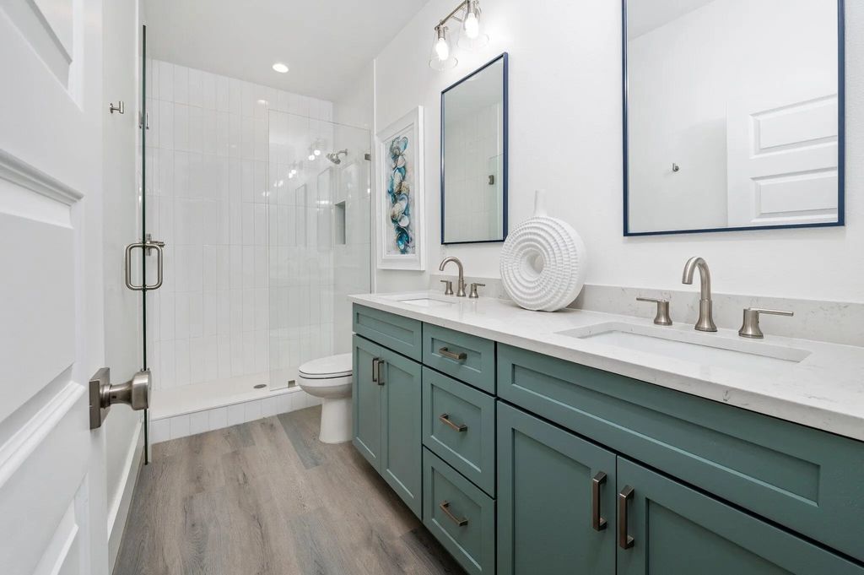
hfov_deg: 104.3
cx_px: 432
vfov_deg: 81.1
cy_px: 288
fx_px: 336
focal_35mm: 14
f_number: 9
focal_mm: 14
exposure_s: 1/60
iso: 320
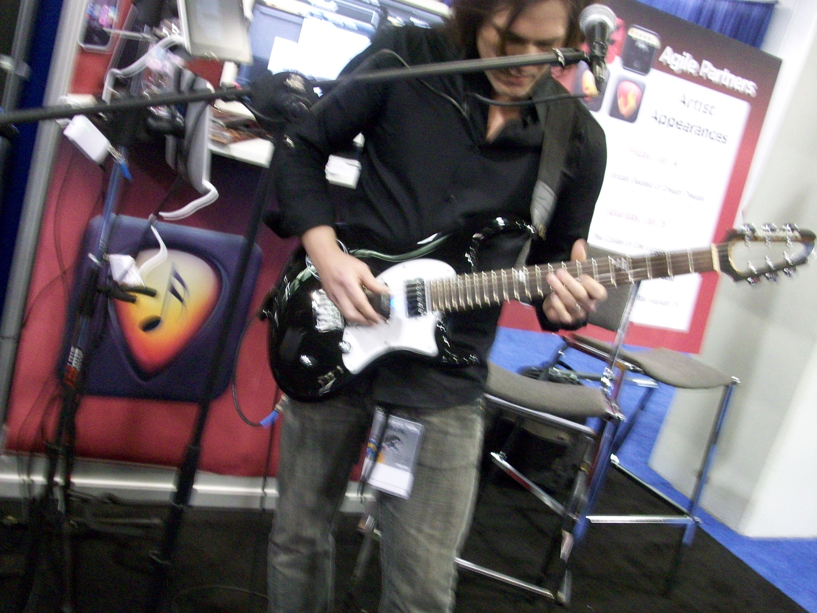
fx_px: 991
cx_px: 408
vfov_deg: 34.3
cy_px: 306
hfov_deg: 44.8
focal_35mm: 42
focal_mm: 7.1
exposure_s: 1/8
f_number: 3.2
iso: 263
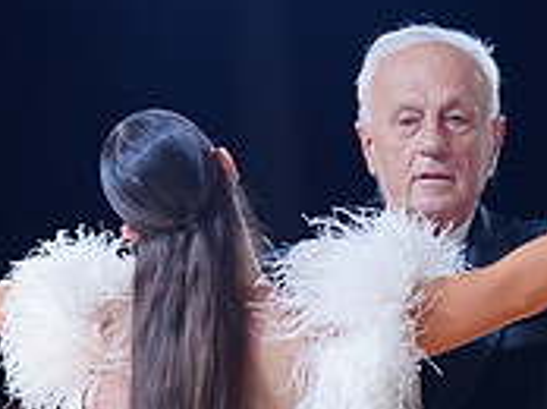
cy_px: 645
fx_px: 7290
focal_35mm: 462
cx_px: 278
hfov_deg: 4.3
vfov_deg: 3.2
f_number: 2.8
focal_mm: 144
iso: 800
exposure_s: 1/500
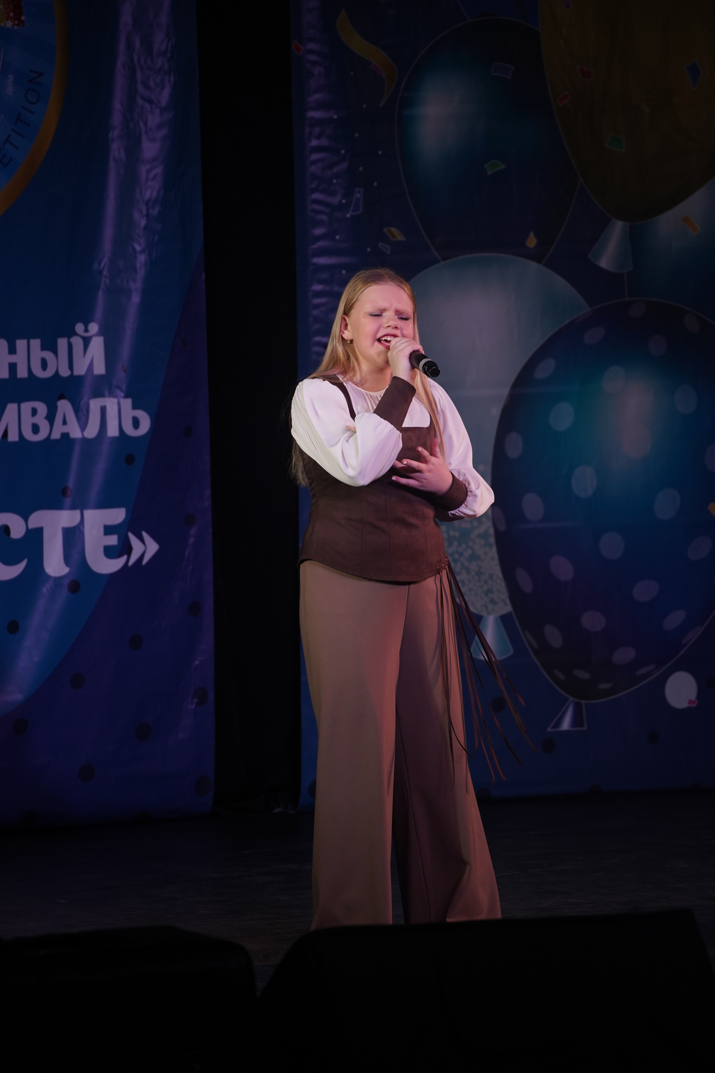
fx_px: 5779
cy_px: 536
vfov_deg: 10.6
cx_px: 358
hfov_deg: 7.1
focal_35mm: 194
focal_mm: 194
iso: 1600
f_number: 5.6
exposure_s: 1/250
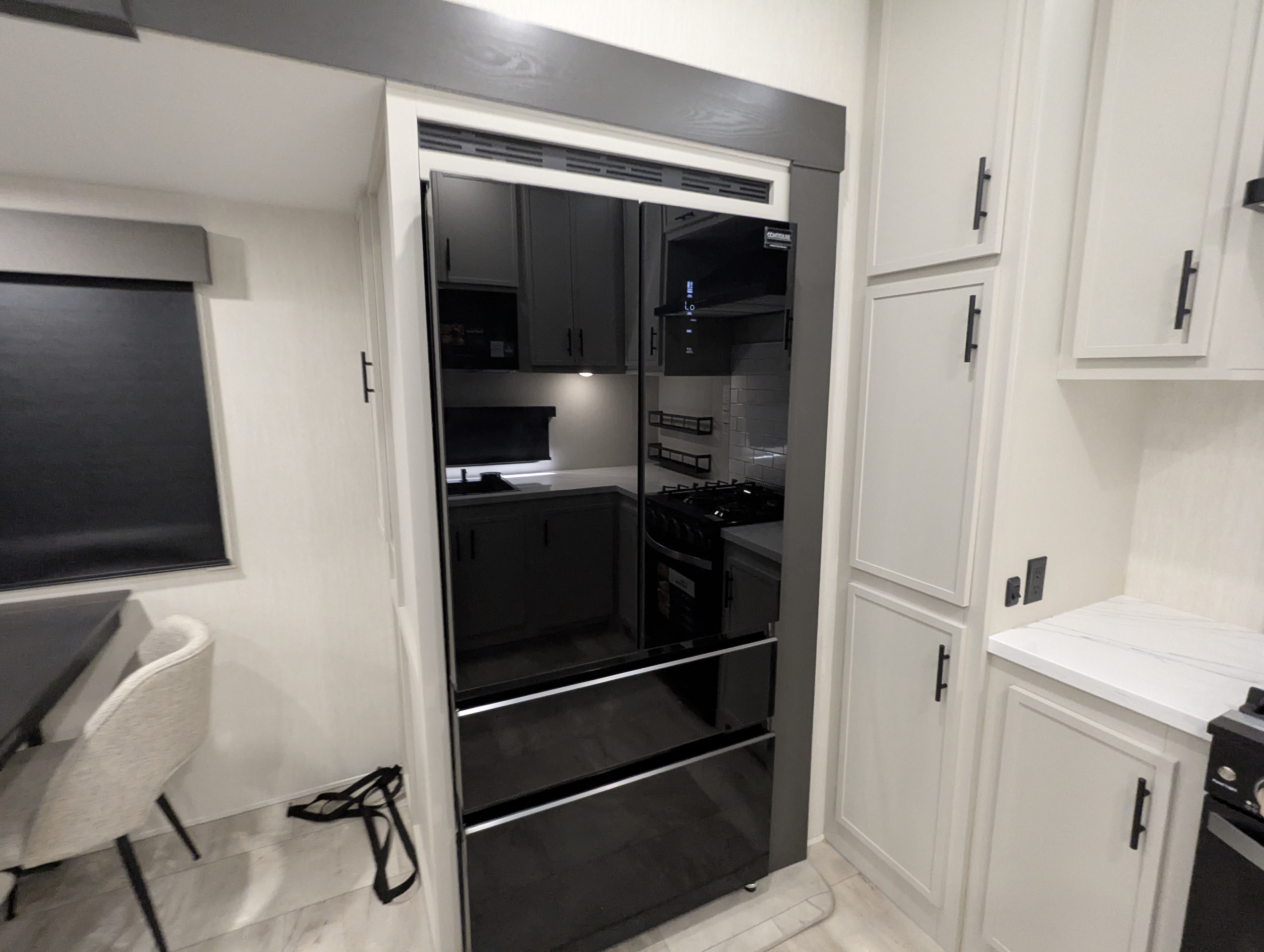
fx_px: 585
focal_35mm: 16
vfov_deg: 78.2
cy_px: 476
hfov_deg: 94.4
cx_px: 632
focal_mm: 2.35
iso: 501
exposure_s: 1/23.8
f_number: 2.2
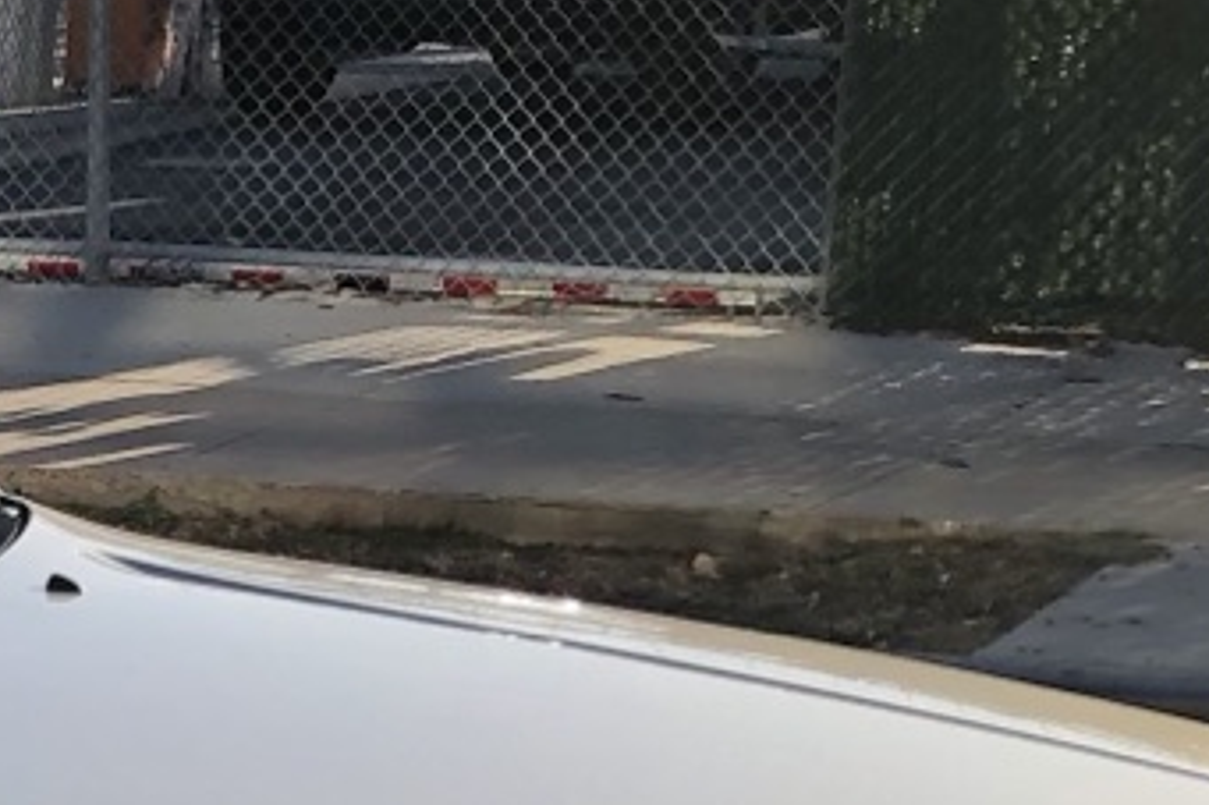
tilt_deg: -13.5
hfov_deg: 10.8
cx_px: -1326
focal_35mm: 171
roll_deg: +0.4
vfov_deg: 7.8
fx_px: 5740
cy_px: 1298
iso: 20
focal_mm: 4
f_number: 1.8
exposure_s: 1/787
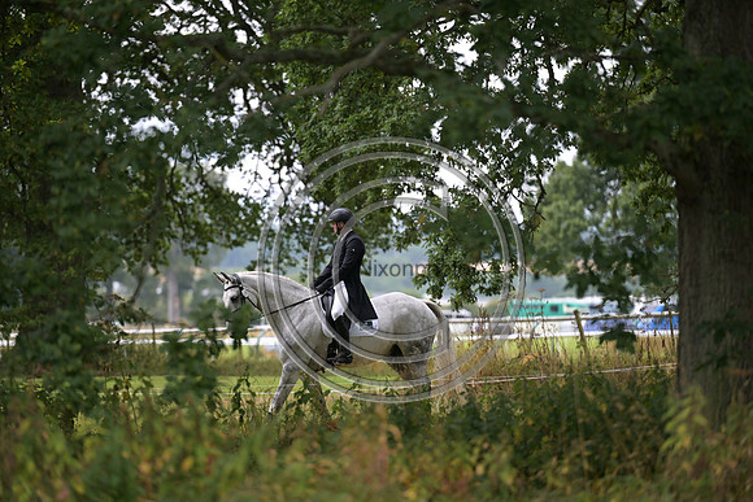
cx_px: 376
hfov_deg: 10.3
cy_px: 251
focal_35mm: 200
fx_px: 4184
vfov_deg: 6.9
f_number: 3.2
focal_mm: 200
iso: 500
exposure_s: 1/1250
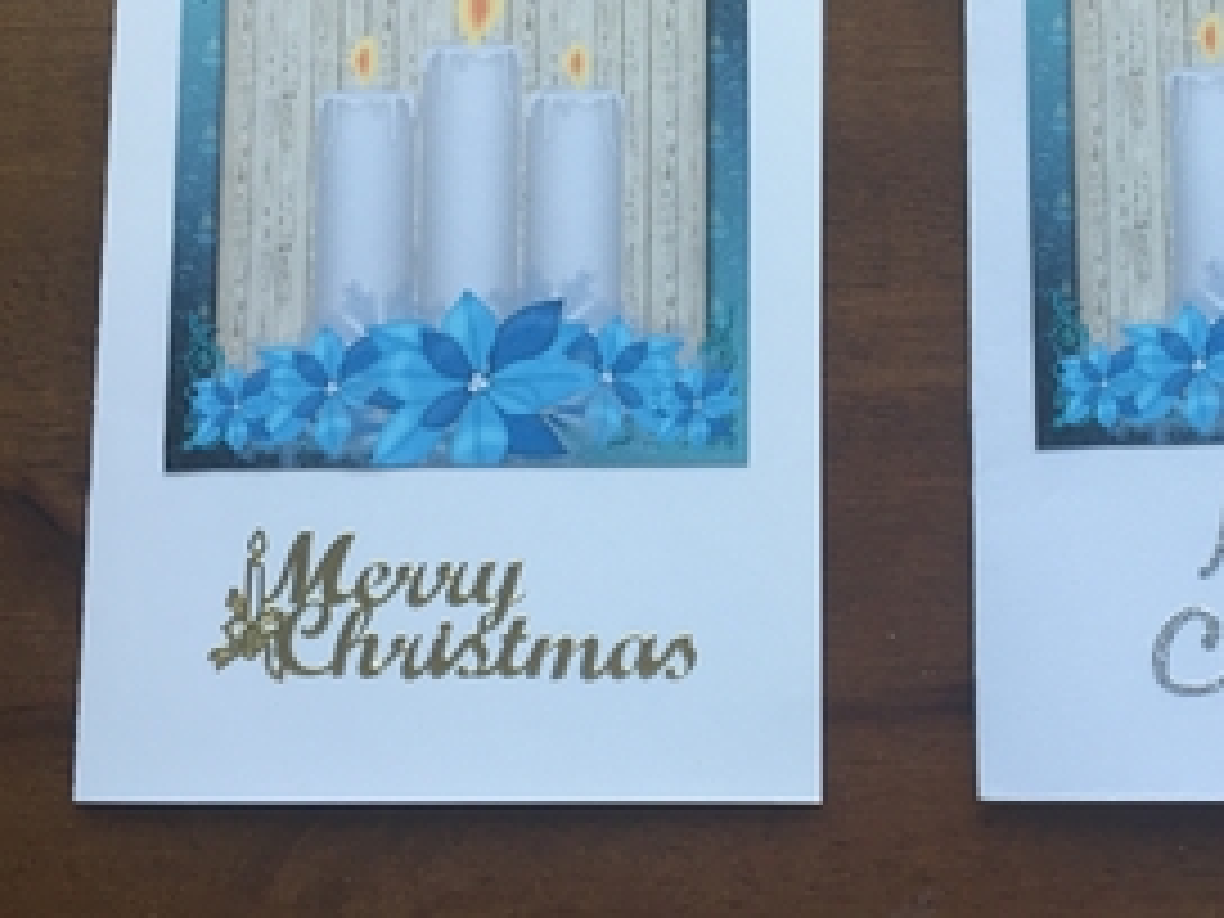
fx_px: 1697
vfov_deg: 30.1
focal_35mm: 48
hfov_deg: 38.9
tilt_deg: -83.3
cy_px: 344
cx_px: 868
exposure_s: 1/33
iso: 40
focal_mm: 4.15
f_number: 2.2
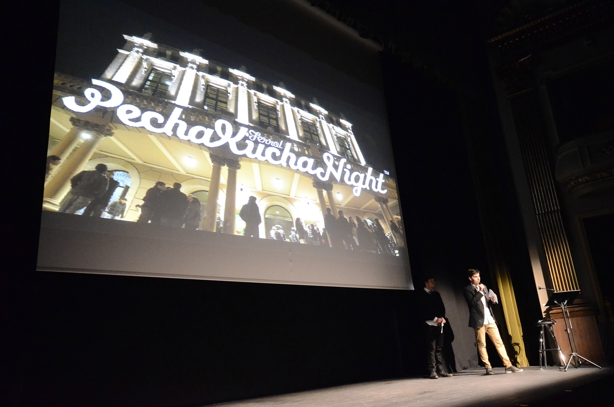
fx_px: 511
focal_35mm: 30
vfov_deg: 43.4
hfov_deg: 62.0
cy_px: 204
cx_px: 307
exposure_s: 1/15
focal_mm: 20
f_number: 5.6
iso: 6400
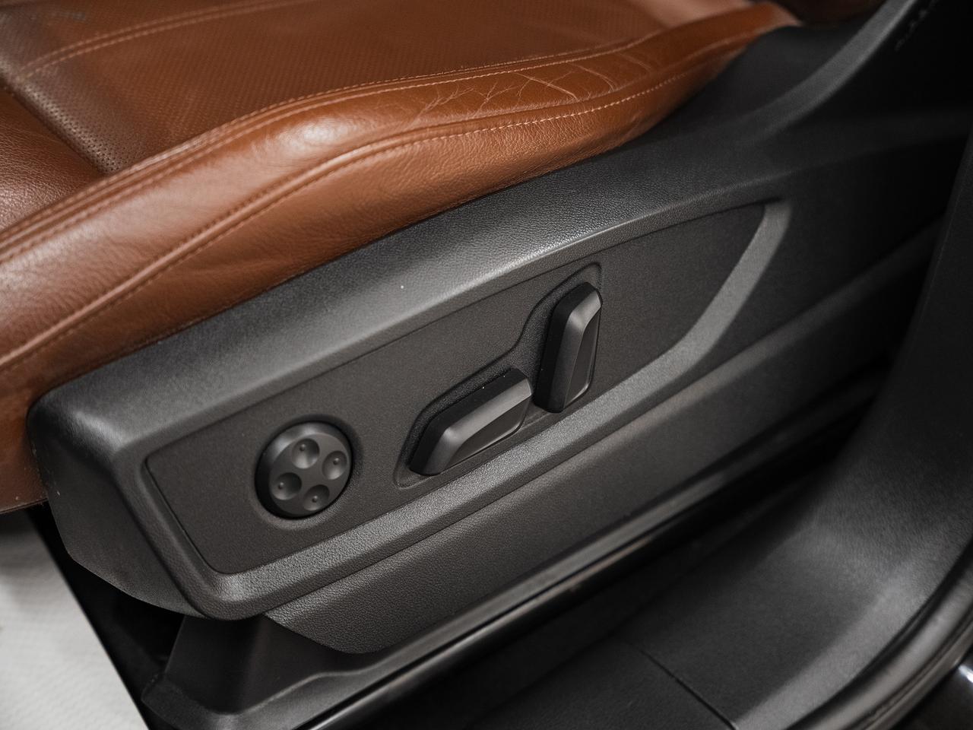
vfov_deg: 19.5
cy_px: 365
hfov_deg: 25.8
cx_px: 486
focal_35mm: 76
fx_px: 2128
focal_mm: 70
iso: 1000
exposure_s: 1/40
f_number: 3.5
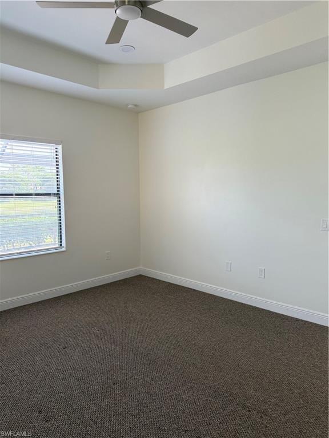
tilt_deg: -3.6
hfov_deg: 56.8
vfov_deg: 71.6
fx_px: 304
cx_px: 164
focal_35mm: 24
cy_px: 219
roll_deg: +0.6
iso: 125
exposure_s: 1/121
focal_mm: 6.76
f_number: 1.78
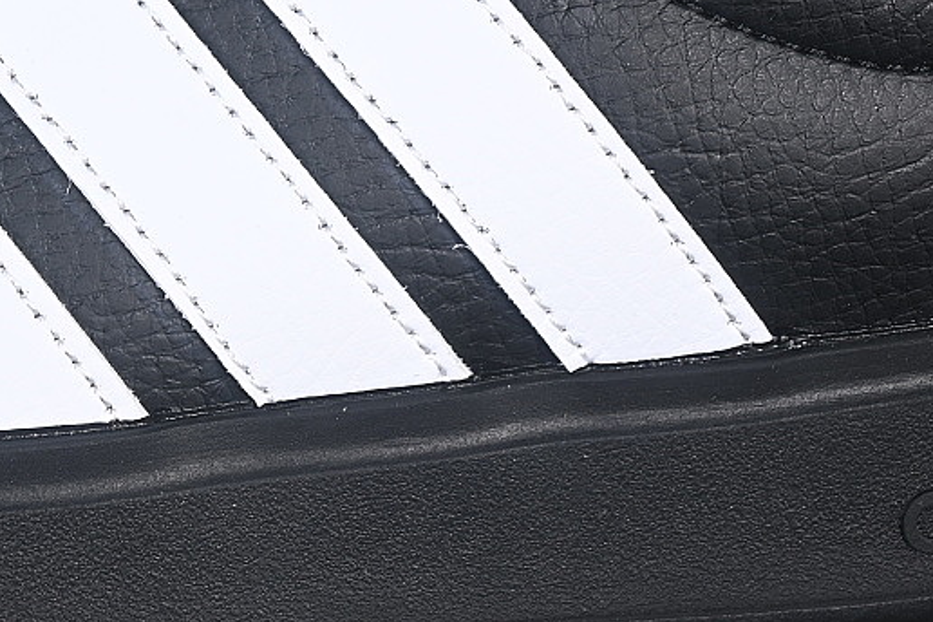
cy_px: 54
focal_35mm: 157
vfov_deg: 8.7
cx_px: 325
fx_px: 4069
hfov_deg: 13.1
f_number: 6.3
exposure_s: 1/60
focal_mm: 50
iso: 160
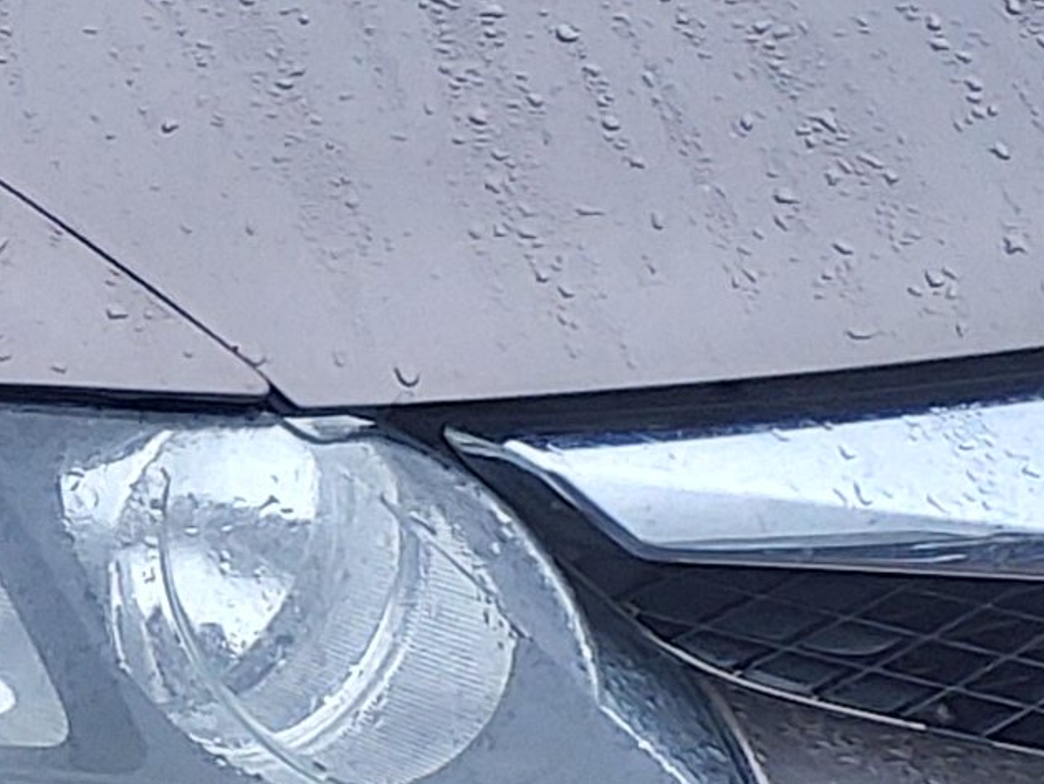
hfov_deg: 11.2
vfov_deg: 8.7
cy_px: 519
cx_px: -443
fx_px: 5130
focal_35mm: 170
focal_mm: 3.58
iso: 40
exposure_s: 1/120
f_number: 1.9
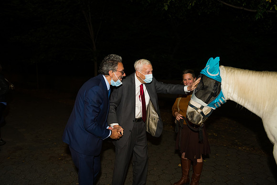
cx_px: 138
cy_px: 92
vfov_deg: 41.1
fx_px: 246
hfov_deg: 58.7
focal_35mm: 32
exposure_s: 1/125
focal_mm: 32
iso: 1000
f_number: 3.2
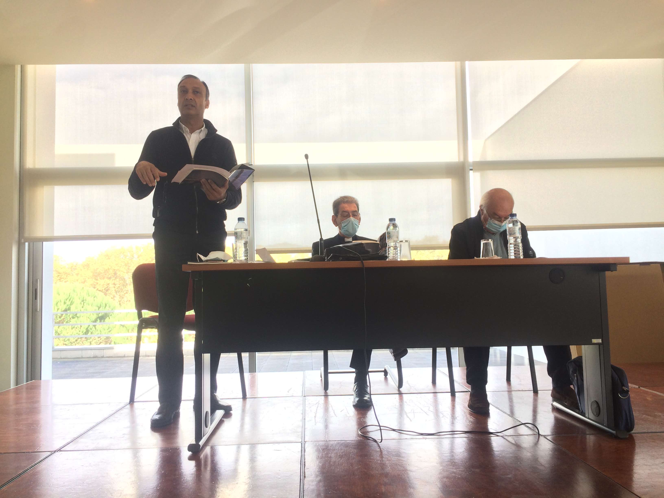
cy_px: 249
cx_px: 332
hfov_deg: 61.7
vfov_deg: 48.2
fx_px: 556
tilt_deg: +4.1
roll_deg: +2.7
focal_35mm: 29
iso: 40
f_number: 2.2
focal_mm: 4.15
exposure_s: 1/100
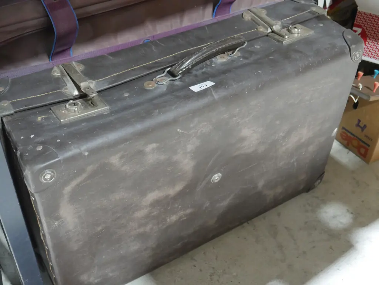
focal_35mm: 46
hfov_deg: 41.2
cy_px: 142
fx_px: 504
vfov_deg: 31.5
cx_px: 190
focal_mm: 23
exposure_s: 1/50
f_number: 5.1
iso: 3200
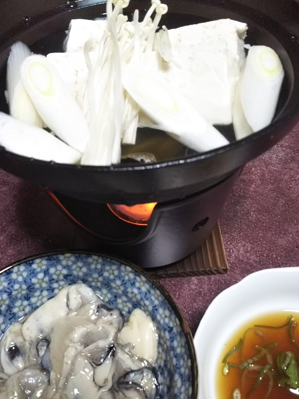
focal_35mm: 34
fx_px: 392
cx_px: 149
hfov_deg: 41.8
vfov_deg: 53.9
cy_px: 218
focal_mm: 4
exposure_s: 1/30
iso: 200
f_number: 2.2
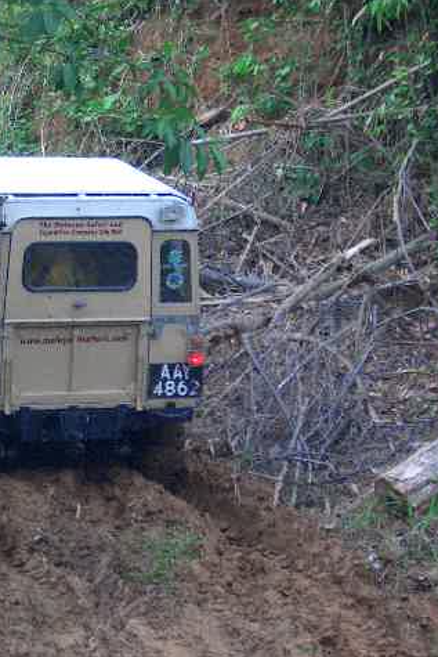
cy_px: 329
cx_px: 76
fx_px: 2681
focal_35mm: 147
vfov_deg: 14.0
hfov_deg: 9.3
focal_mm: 17.4
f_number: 4.8
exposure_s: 1/100
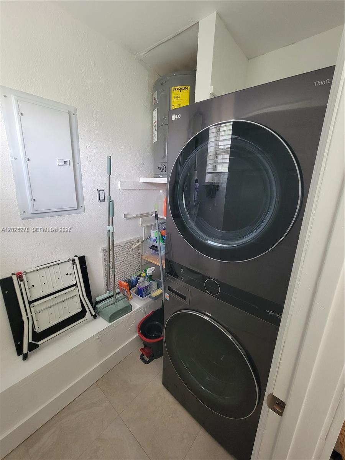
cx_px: 172
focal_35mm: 13
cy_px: 230
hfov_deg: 89.9
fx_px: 173
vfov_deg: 106.2
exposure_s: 1/60
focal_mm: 2.2
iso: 320
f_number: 2.2
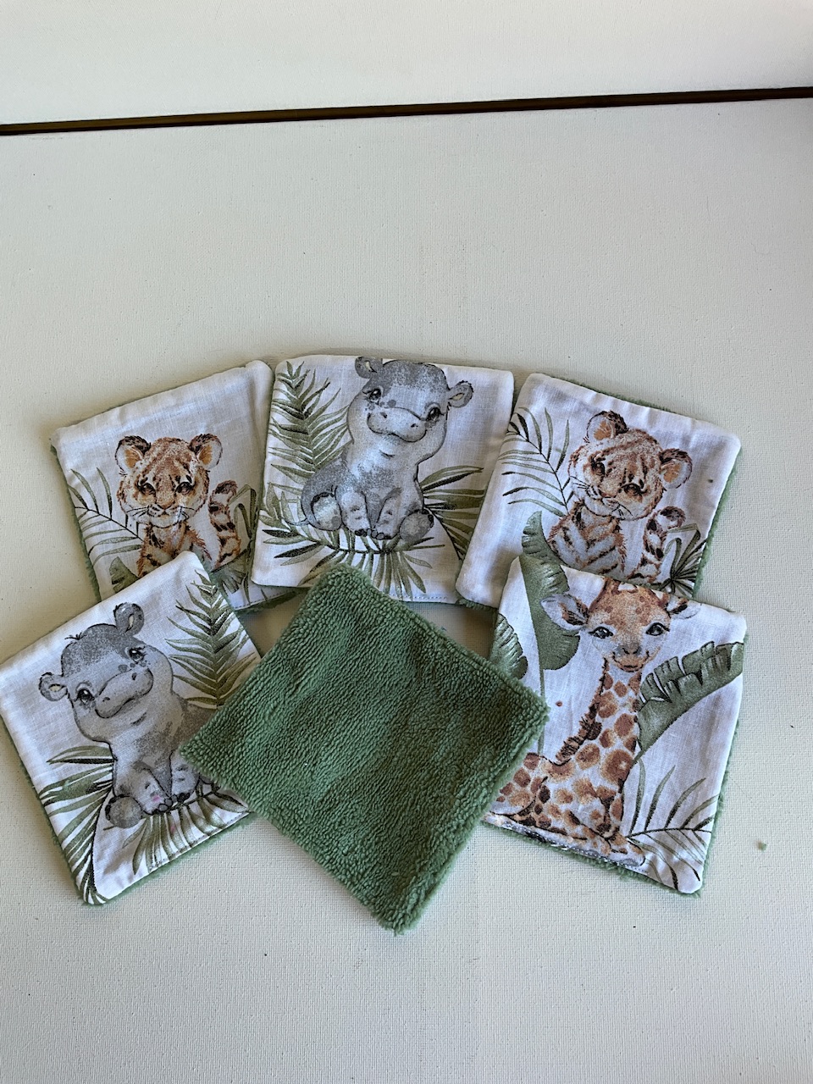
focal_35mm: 29
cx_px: 406
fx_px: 908
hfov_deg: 48.2
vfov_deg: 61.7
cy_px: 542
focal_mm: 3
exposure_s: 1/100
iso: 25
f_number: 1.8
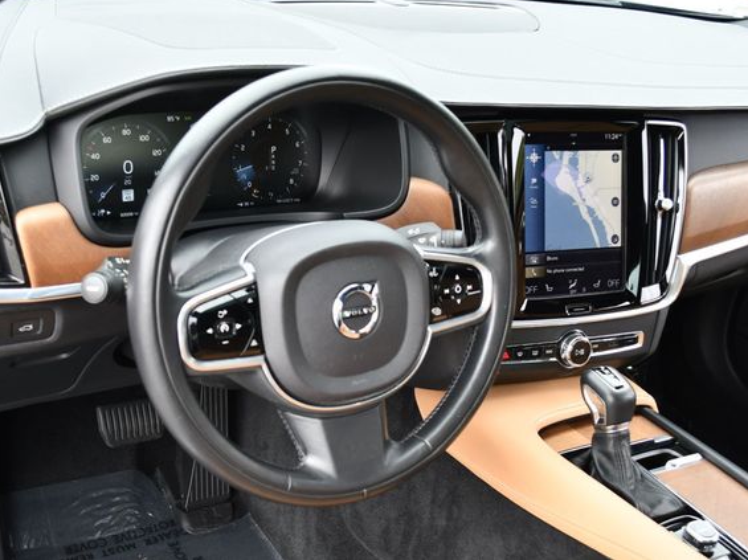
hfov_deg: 39.7
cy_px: 278
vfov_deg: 30.2
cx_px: 356
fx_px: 1037
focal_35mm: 48
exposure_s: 1/250
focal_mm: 22
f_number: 4.5
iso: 400
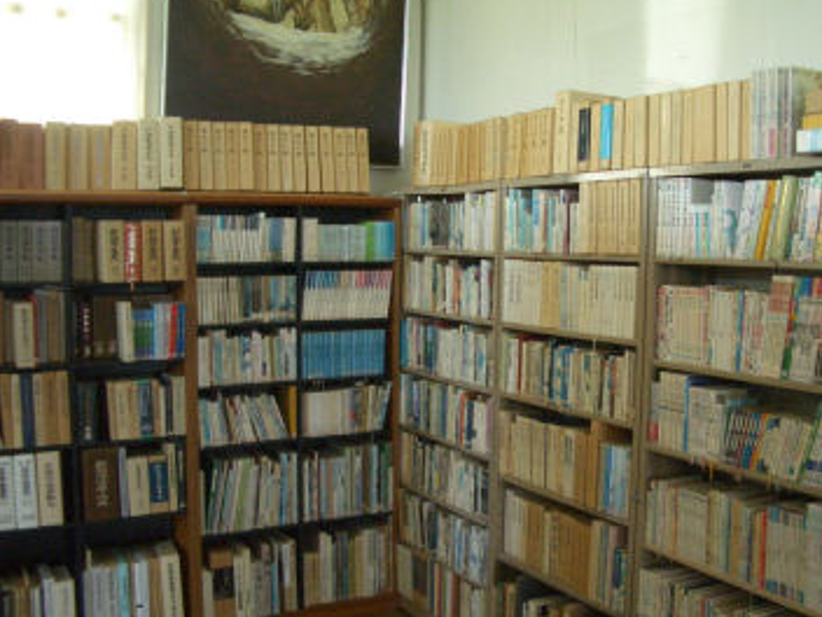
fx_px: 997
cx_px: 455
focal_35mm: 42
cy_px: 317
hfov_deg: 44.7
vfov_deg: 34.3
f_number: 2.6
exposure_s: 1/50
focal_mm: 5.8
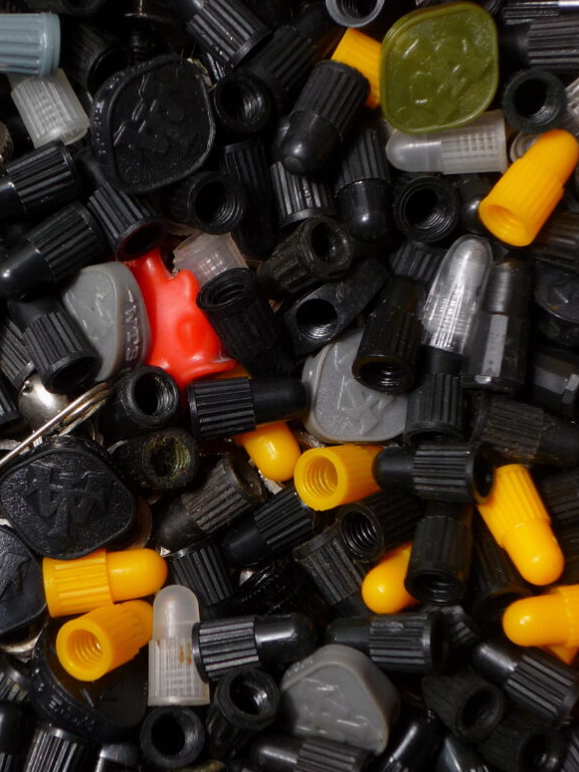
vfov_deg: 14.9
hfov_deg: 11.2
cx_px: 218
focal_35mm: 132
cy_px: 387
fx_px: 2944
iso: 100
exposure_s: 1/125
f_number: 5.1
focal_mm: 16.5
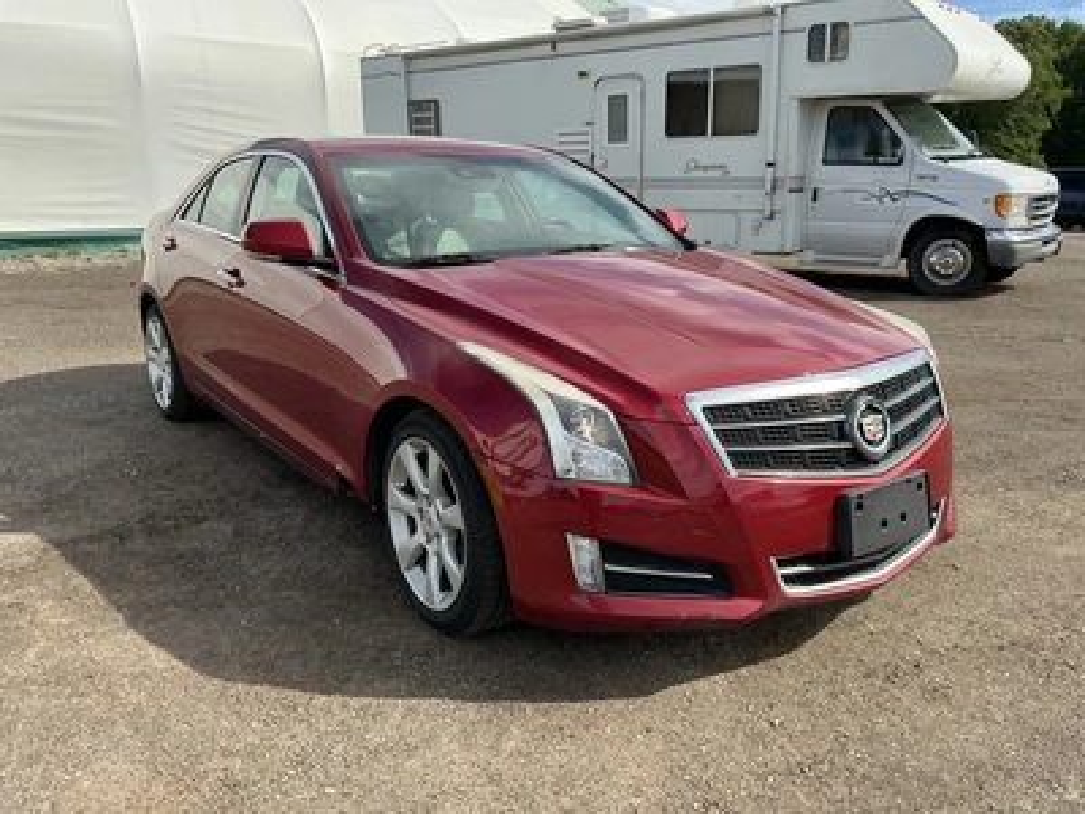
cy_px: 407
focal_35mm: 28
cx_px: 542
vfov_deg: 49.7
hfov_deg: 63.4
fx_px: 878
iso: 25
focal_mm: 3
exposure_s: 1/883
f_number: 1.8
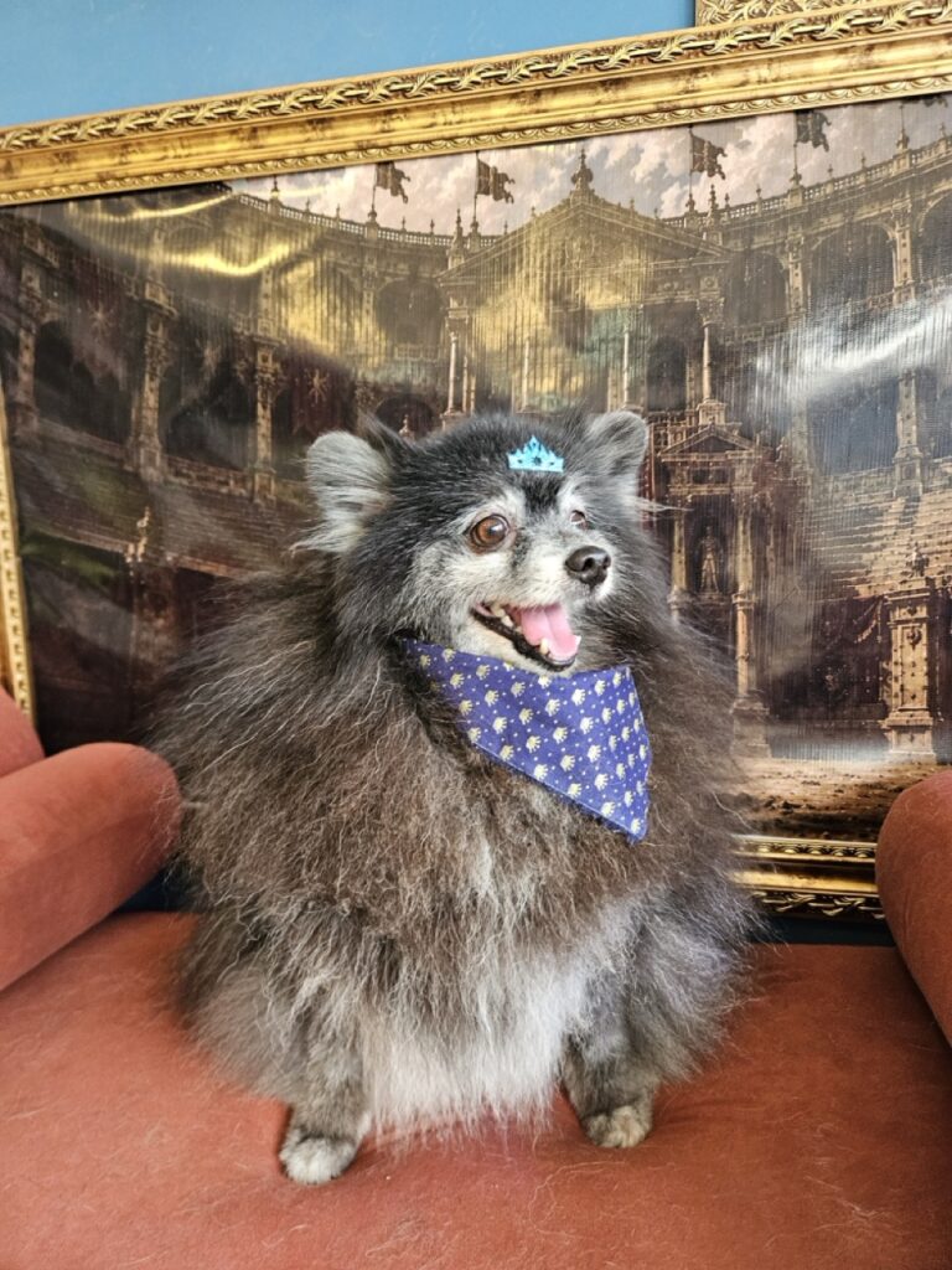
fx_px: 843
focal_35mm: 23
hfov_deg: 58.9
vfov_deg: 73.9
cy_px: 635
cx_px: 476
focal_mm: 5.4
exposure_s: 1/170
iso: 500
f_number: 1.8
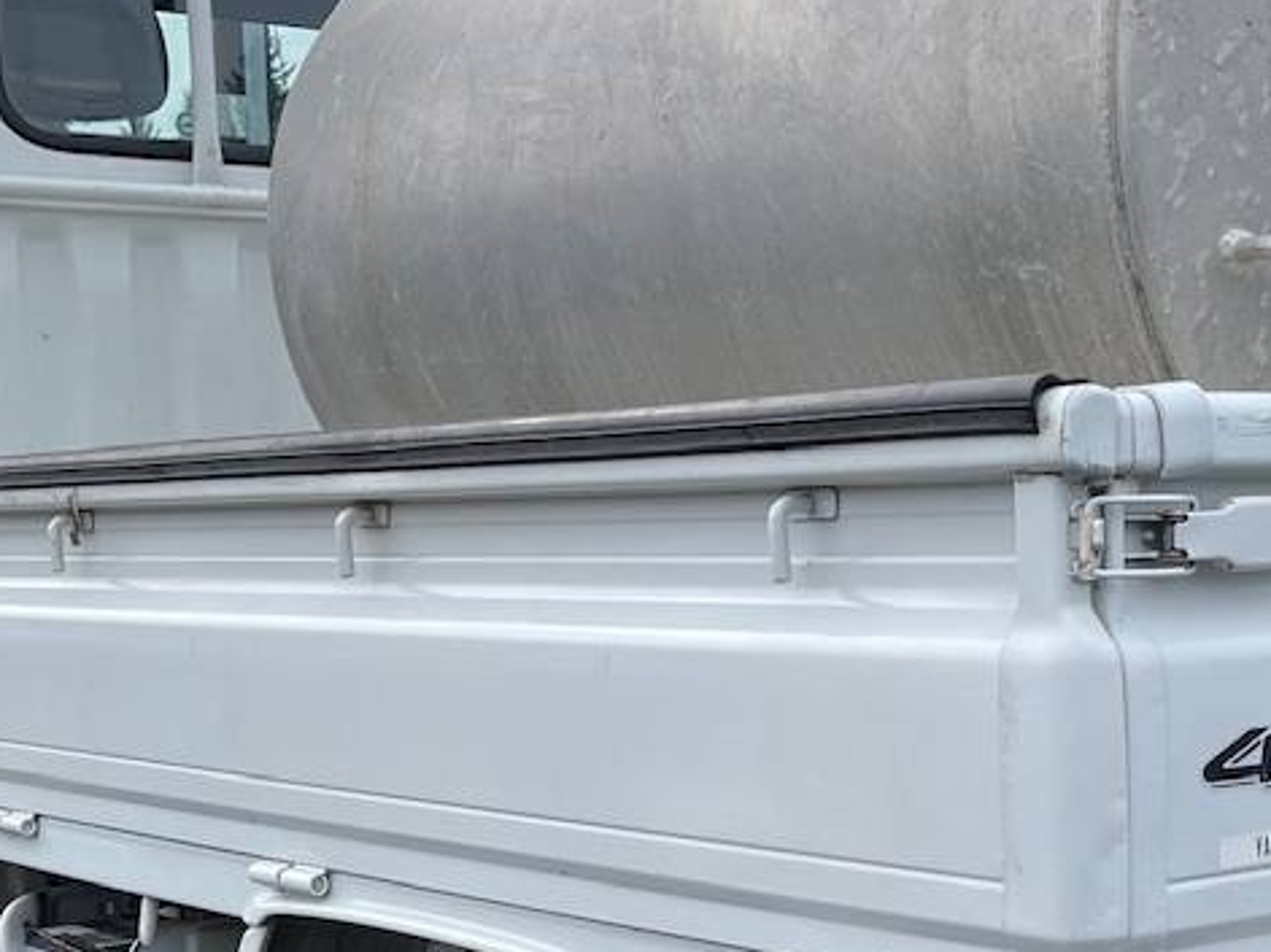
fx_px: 2496
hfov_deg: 28.2
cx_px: 936
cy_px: 766
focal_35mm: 68
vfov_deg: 21.3
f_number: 1.6
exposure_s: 1/1252
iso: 32
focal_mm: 5.1
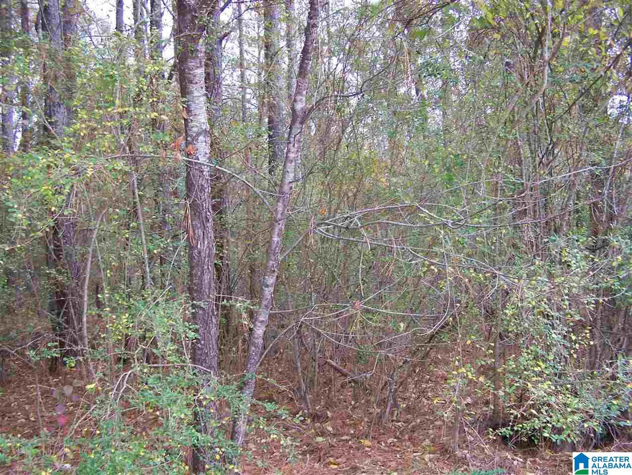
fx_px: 694
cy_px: 238
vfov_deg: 37.8
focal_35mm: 38
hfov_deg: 48.9
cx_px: 316
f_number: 2.8
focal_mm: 6.3
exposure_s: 1/60
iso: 160
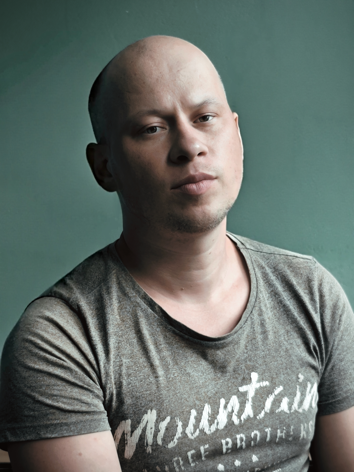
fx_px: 1254
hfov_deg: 16.1
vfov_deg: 21.3
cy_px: 236
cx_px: 177
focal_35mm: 92
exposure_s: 1/57.3
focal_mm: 6.19
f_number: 1.65
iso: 250
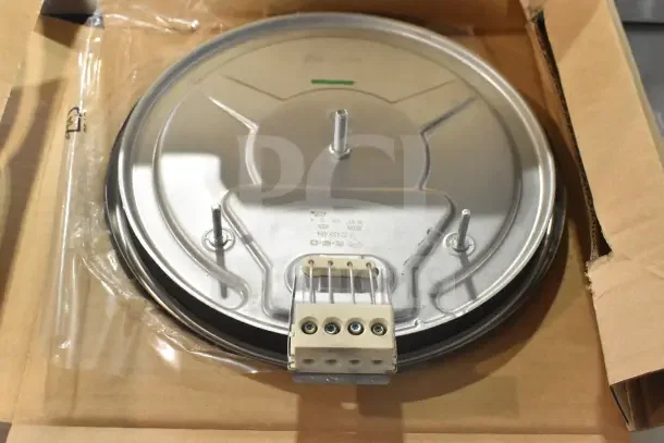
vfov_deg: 30.9
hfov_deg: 45.0
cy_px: 222
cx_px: 332
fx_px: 802
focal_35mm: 44
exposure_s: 1/200
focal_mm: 29
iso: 6400
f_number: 7.1
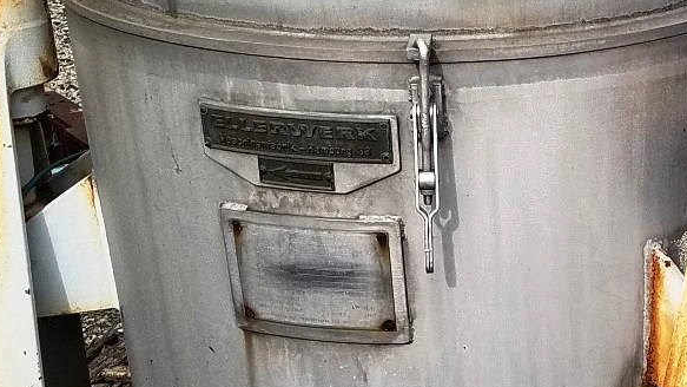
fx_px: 1275
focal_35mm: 70
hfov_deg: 29.3
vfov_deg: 17.2
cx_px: 577
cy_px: 249
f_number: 1.7
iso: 50
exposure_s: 1/1420
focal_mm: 4.2
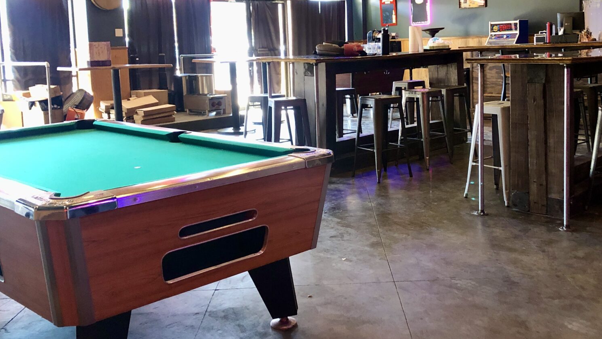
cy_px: 116
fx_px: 671
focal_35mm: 42
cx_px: 369
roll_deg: +2.0
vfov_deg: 28.2
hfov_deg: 48.0
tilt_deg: -6.5
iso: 100
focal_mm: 4
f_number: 1.8
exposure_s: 1/13
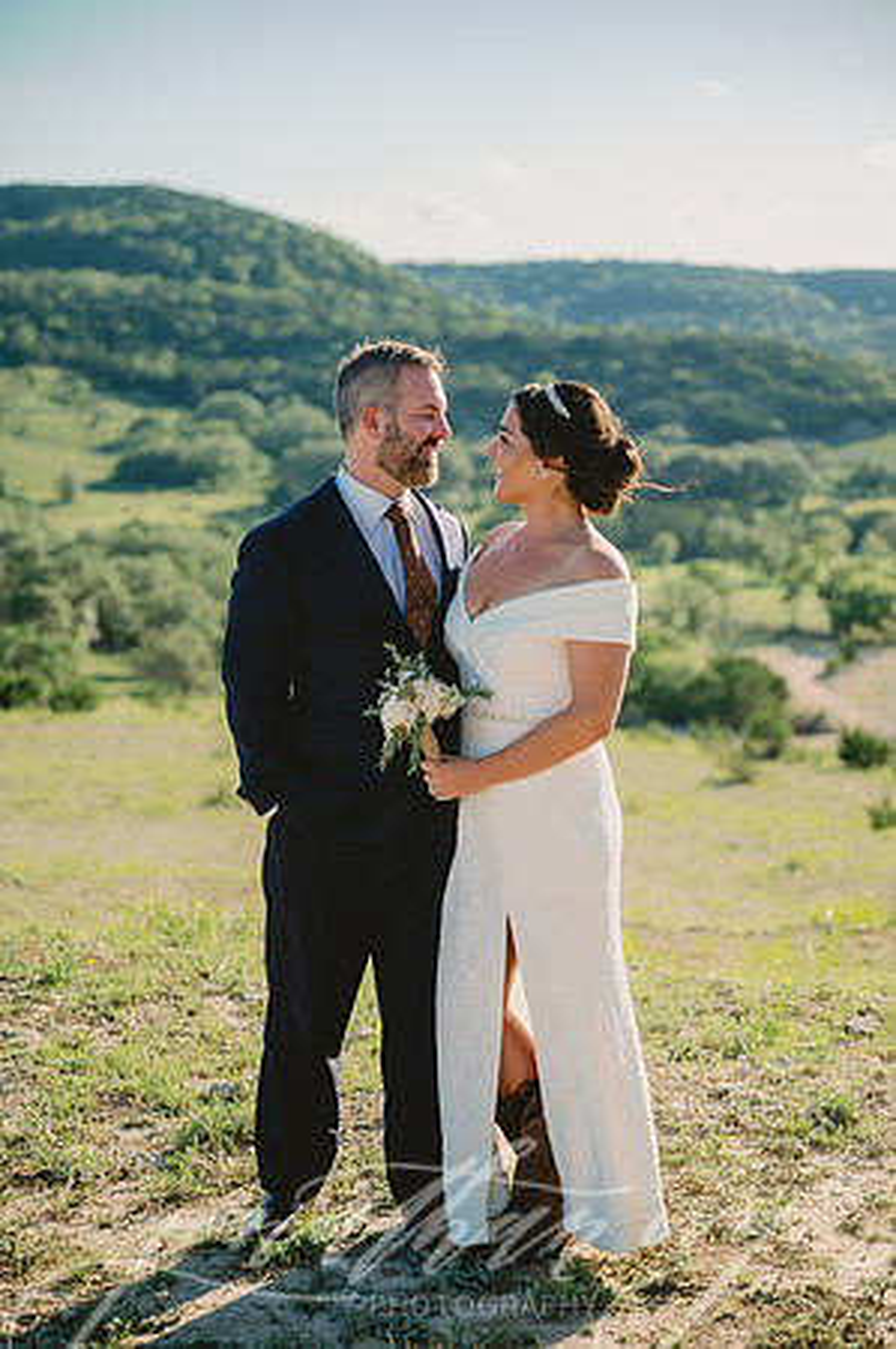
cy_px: 674
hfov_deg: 20.0
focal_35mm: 68
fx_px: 2544
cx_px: 448
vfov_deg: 29.7
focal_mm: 68
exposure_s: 1/1600
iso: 50
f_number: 2.8
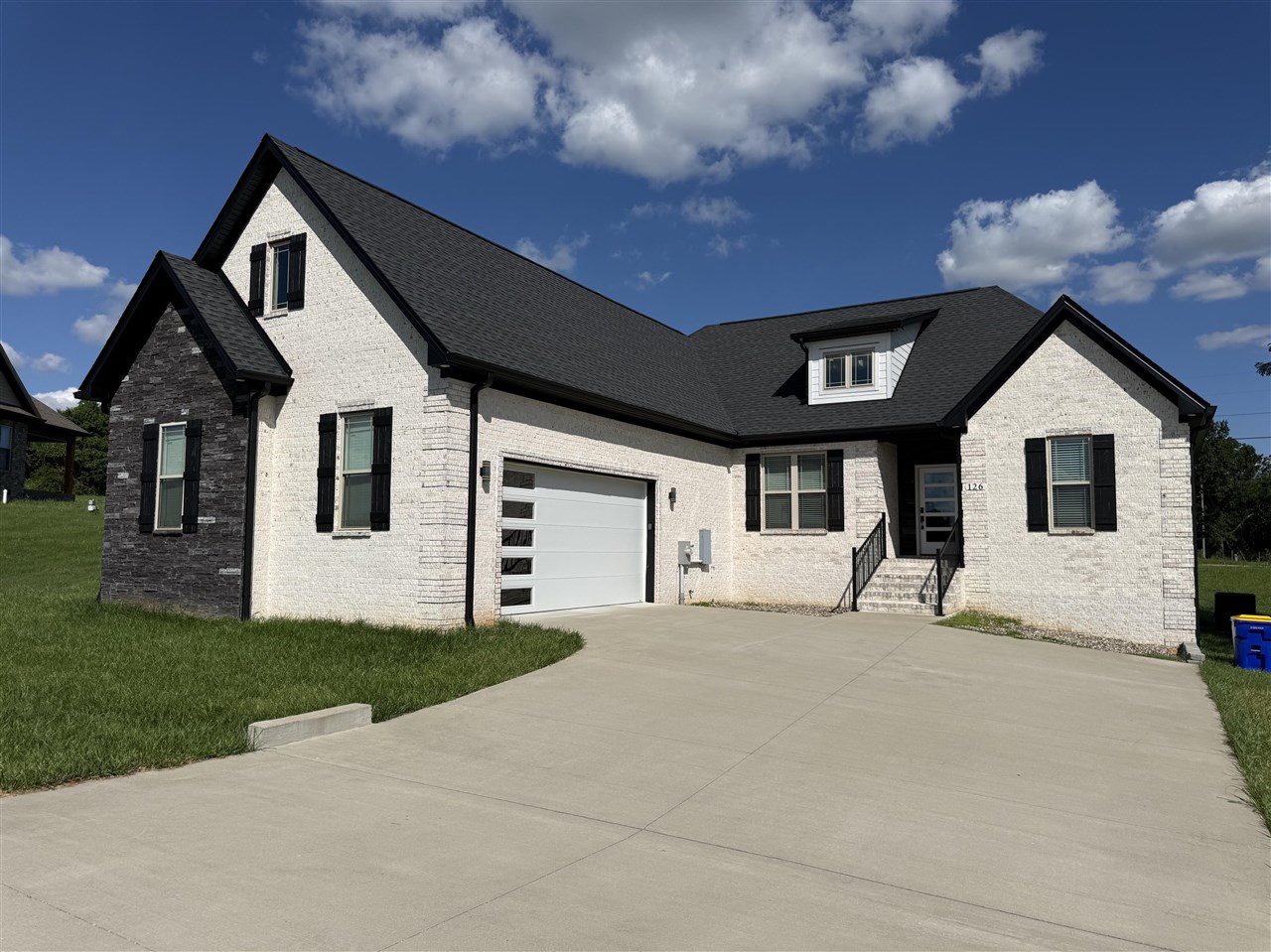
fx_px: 881
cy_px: 476
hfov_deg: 71.6
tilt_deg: +6.3
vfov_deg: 56.8
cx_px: 636
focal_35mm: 24
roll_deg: -1.4
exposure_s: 1/14286
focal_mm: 6.76
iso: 80
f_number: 1.78
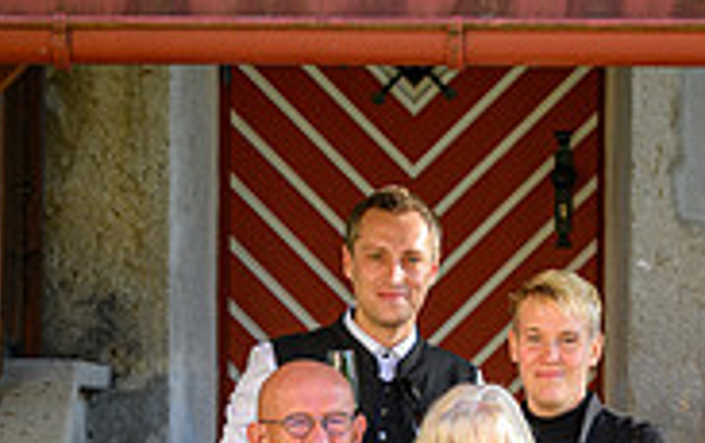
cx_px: 468
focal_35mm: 205
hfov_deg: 10.2
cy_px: 663
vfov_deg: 6.3
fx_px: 3945
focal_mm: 82
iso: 200
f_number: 4
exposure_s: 1/250
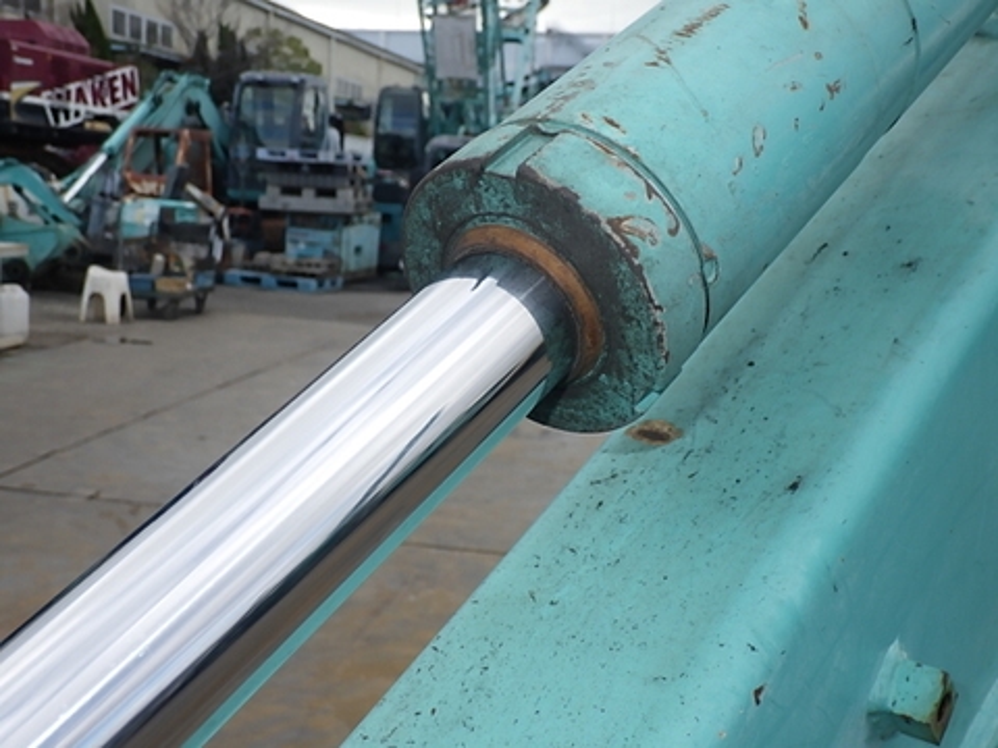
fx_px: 1211
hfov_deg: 44.8
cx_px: 499
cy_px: 374
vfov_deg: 34.3
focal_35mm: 42
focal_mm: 7.5
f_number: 4.2
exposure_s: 1/320
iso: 125
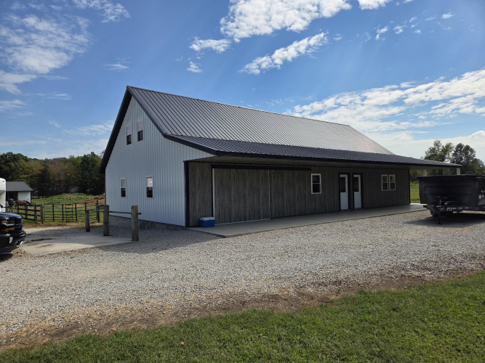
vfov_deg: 58.9
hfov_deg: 73.9
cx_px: 242
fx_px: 322
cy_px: 182
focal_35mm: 23
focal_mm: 5.4
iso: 80
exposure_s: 1/7075
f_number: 1.8
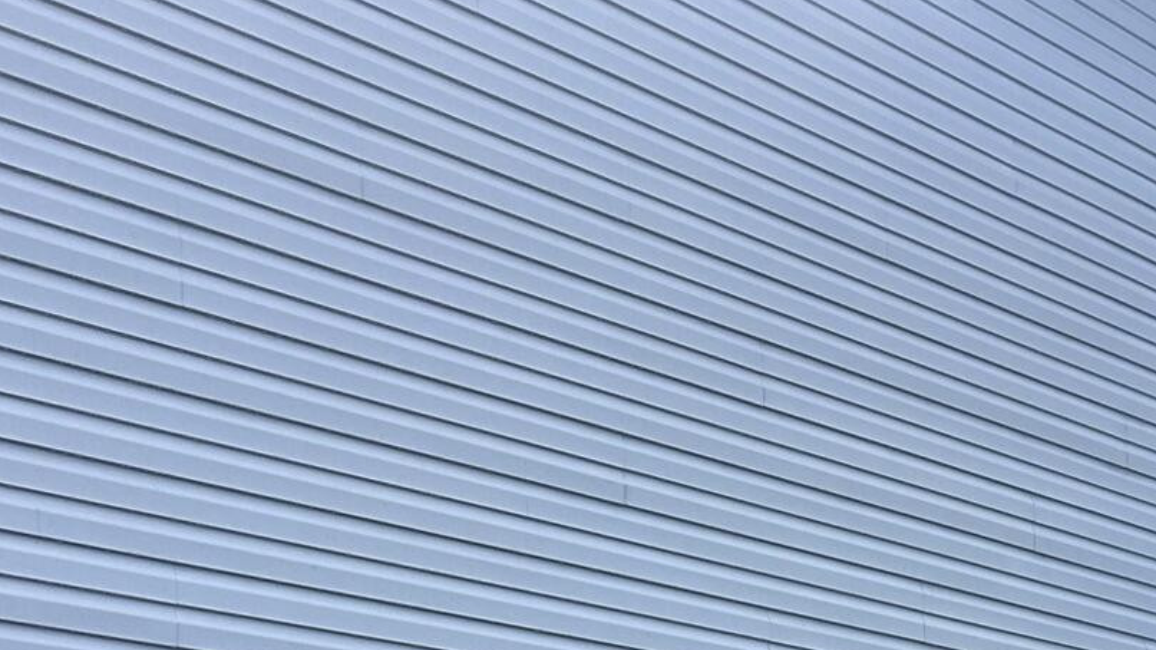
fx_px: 2207
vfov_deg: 15.2
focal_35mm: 72
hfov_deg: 27.8
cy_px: 1050
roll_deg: -0.4
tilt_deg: -1.8
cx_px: 1134
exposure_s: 1/924
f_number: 1.5
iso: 50
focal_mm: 5.7
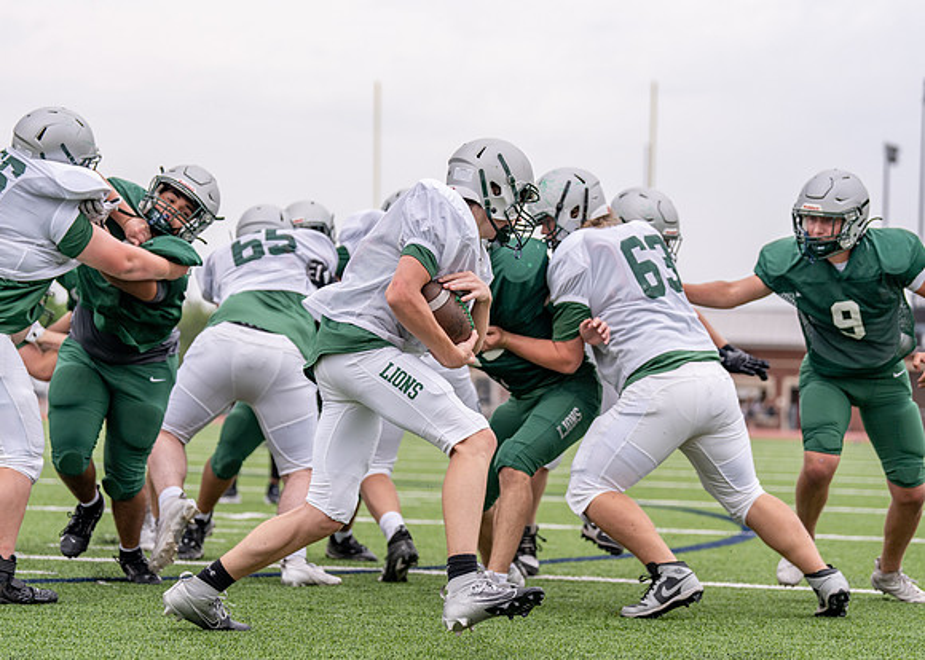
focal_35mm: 99
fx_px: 2607
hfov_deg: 20.1
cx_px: 462
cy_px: 330
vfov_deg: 14.4
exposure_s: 1/2500
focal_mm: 92
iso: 320
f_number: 2.8
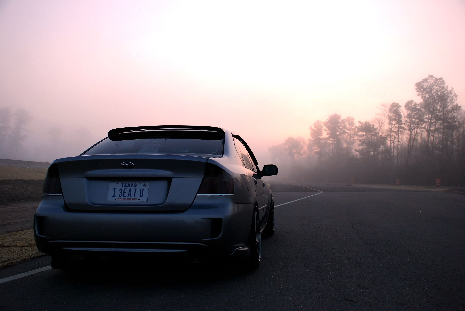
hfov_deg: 53.1
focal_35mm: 36
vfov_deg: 37.0
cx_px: 232
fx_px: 466
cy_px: 156
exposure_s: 1/640
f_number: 4
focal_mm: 24
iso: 800
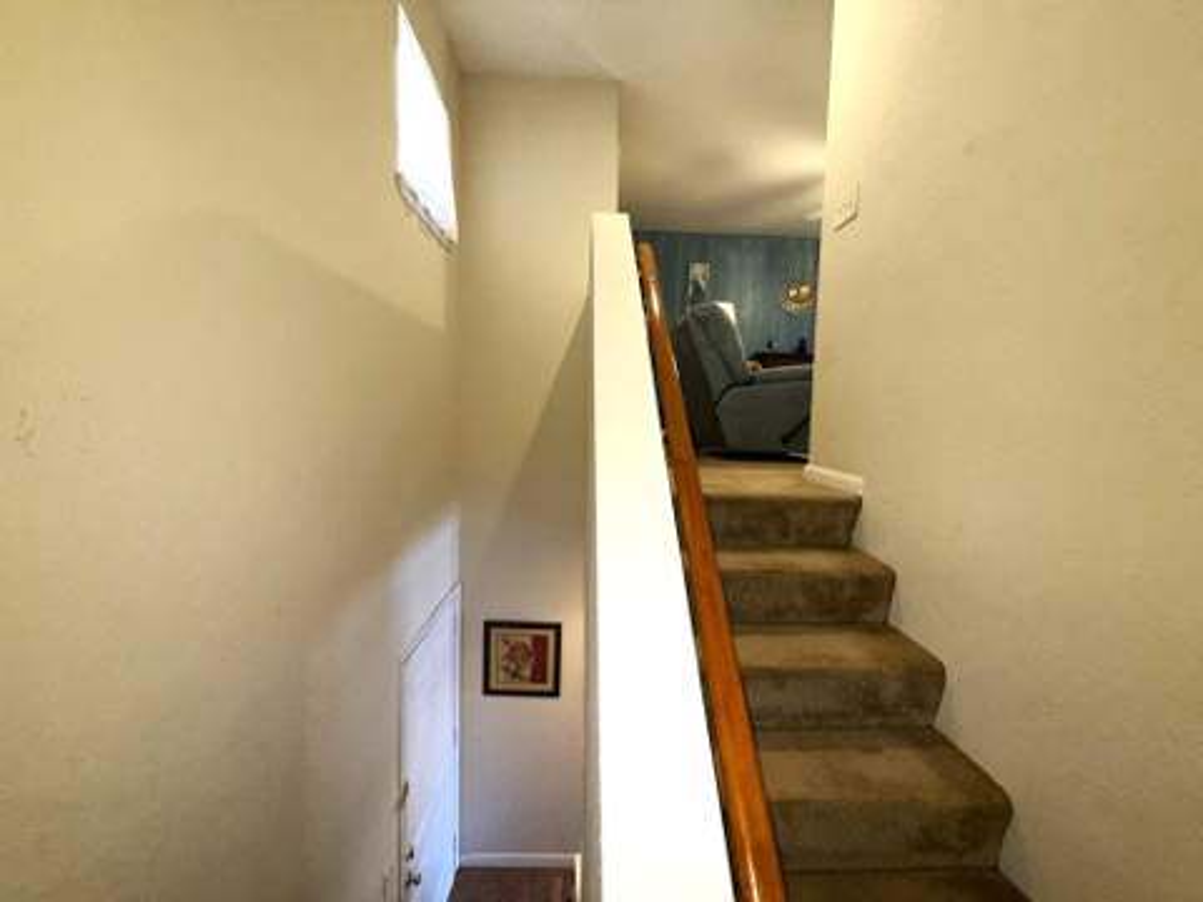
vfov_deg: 85.7
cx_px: 602
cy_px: 451
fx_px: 487
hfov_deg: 102.1
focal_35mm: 14
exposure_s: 1/60
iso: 125
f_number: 2.2
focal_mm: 2.22
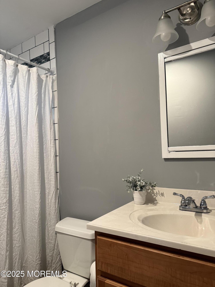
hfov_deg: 56.8
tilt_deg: +2.2
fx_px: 199
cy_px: 144
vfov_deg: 71.6
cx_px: 108
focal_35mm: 24
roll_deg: +2.6
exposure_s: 1/60
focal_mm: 6.76
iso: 250
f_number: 1.78
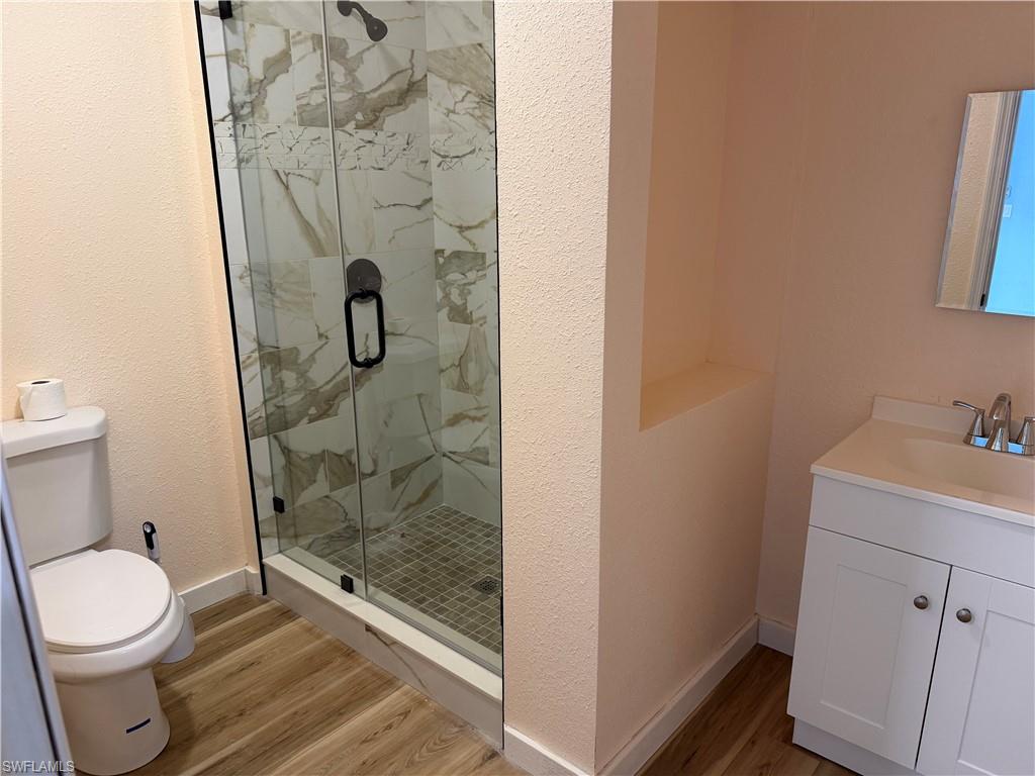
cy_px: 388
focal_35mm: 24
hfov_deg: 71.6
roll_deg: +0.4
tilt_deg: -16.9
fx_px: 718
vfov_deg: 56.8
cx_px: 518
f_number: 1.78
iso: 250
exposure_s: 1/60
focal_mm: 6.76
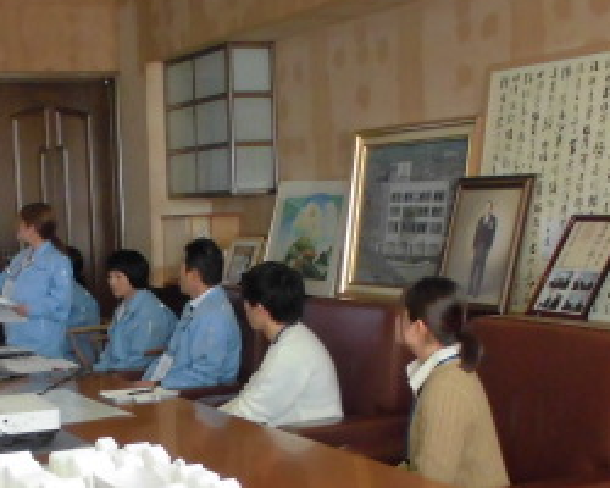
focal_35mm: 65
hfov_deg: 28.3
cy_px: 412
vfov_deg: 23.0
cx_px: 98
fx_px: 1173
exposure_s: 1/60
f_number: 3.5
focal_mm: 4.6
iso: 100
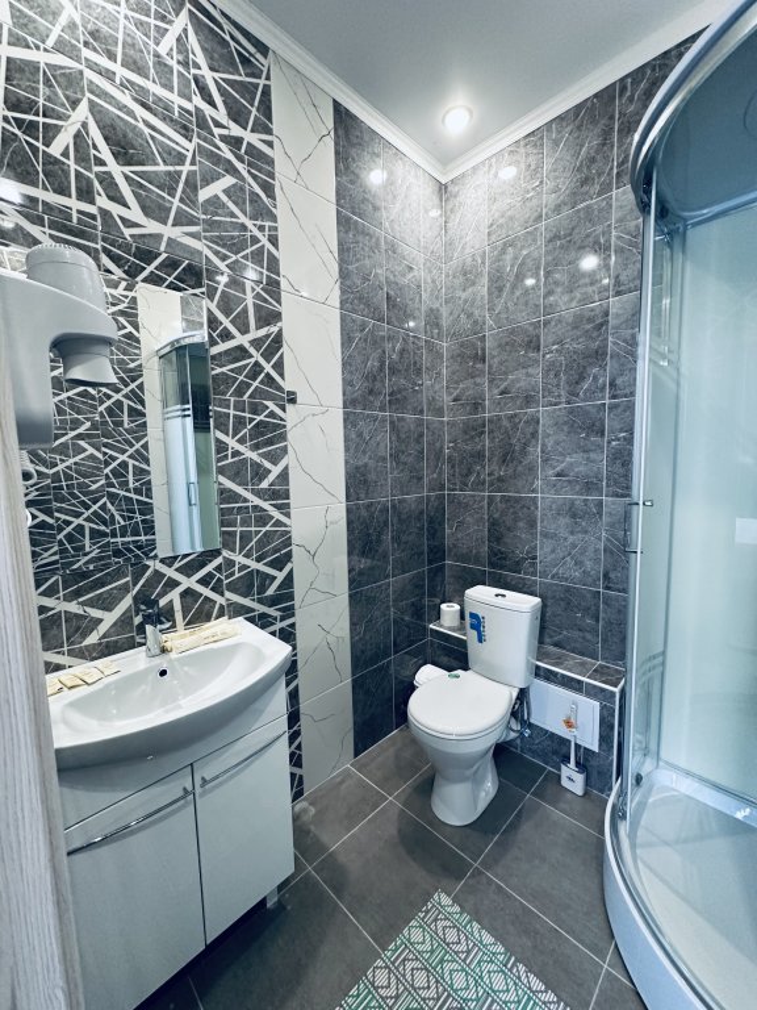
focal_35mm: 14
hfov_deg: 85.7
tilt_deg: -6.9
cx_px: 378
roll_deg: +1.2
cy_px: 505
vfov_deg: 102.1
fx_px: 408
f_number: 2.2
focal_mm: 2.22
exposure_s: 1/50
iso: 250
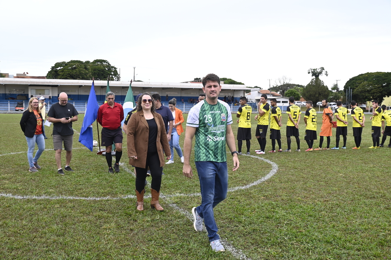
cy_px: 130
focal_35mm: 35
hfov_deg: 54.5
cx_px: 196
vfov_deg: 37.8
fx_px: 380
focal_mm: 35
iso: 200
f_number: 6.3
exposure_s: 1/125
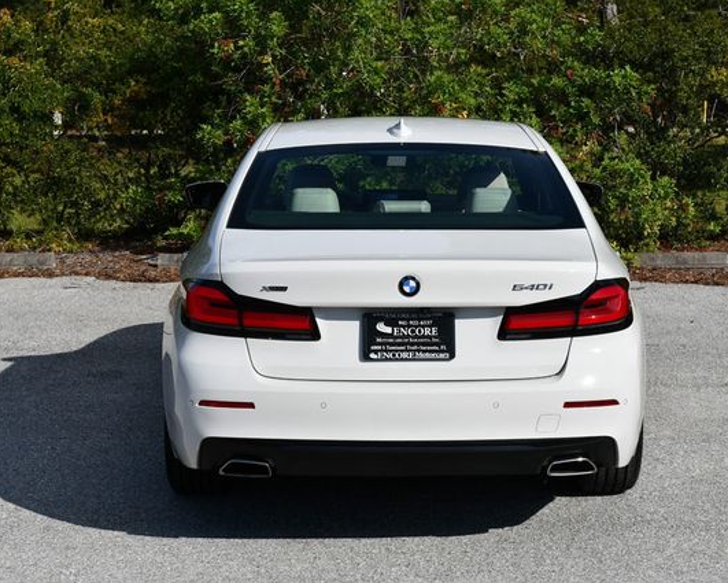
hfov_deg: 24.7
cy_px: 291
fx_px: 1659
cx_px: 387
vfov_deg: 19.9
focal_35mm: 77
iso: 100
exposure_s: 1/320
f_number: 9
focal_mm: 34
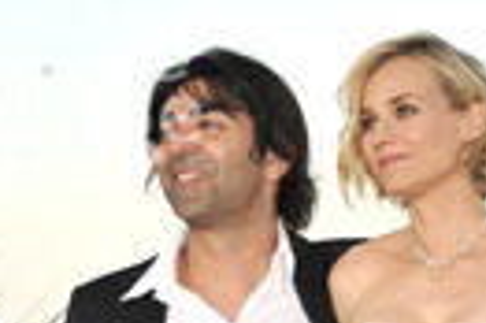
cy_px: 679
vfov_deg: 4.4
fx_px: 4126
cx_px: 417
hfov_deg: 6.7
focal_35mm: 306
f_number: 8
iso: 1600
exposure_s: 1/250
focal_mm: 100
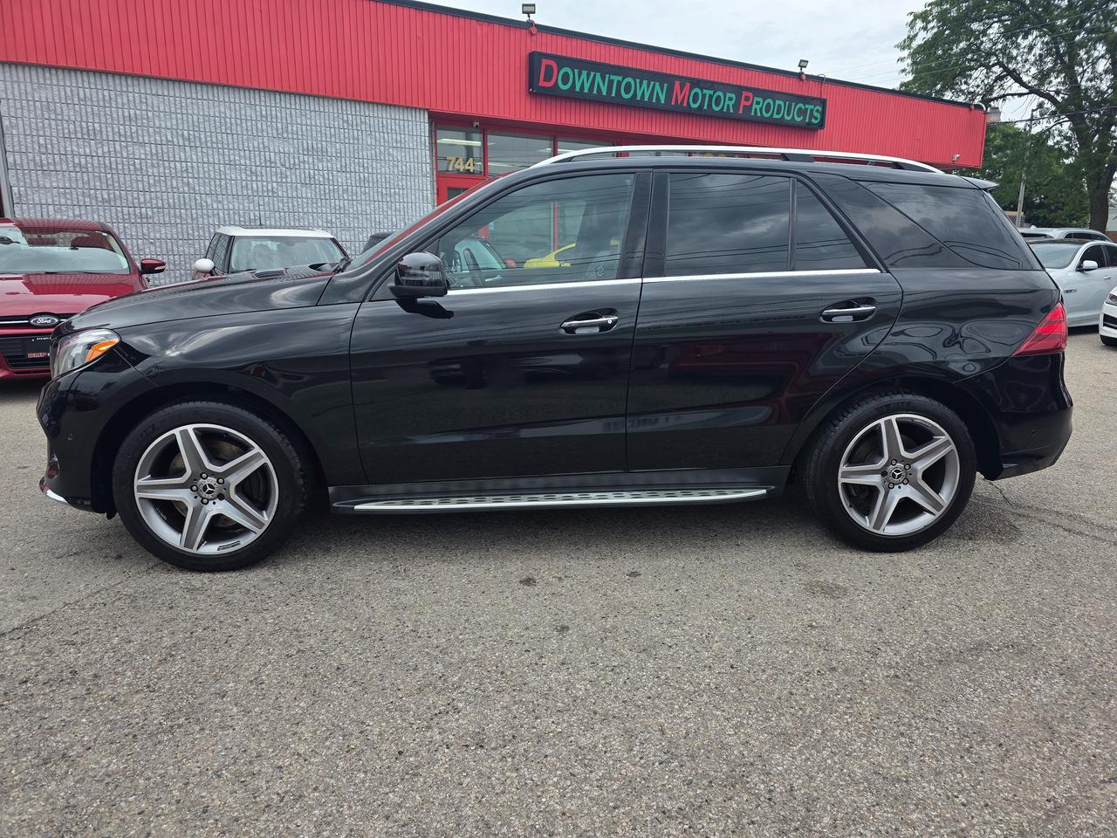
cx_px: 558
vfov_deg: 58.9
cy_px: 419
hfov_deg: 73.9
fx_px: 742
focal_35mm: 23
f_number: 1.7
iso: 80
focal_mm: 6.3
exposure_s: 1/1804
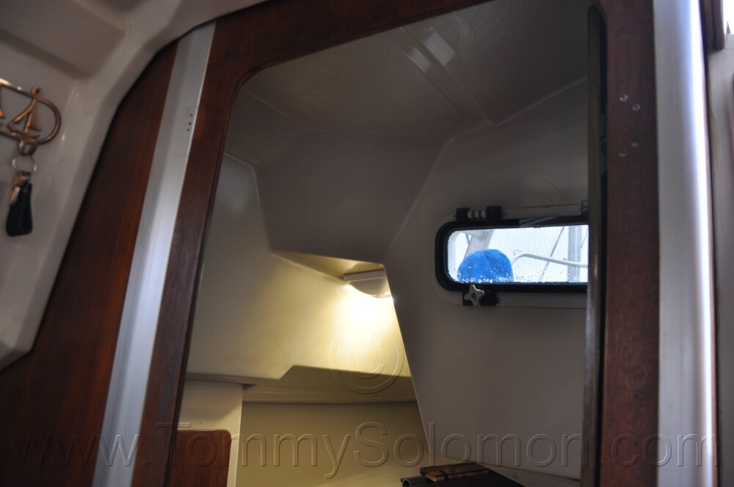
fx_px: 550
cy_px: 244
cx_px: 367
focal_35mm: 27
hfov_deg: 67.4
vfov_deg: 47.8
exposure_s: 1/60
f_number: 4
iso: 400
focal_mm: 18
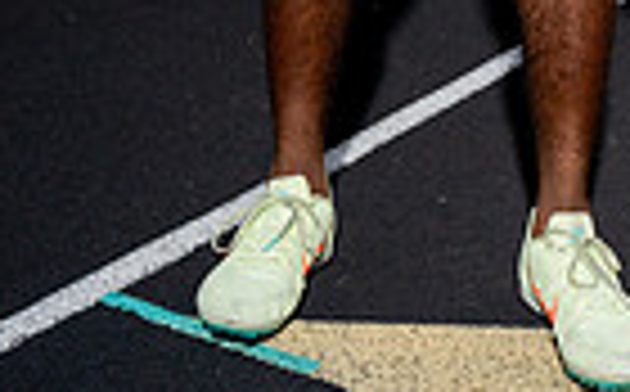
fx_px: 1577
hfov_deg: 22.4
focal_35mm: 92
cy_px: -581
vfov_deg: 11.4
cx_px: 472
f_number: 4
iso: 500
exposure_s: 1/200
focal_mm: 28
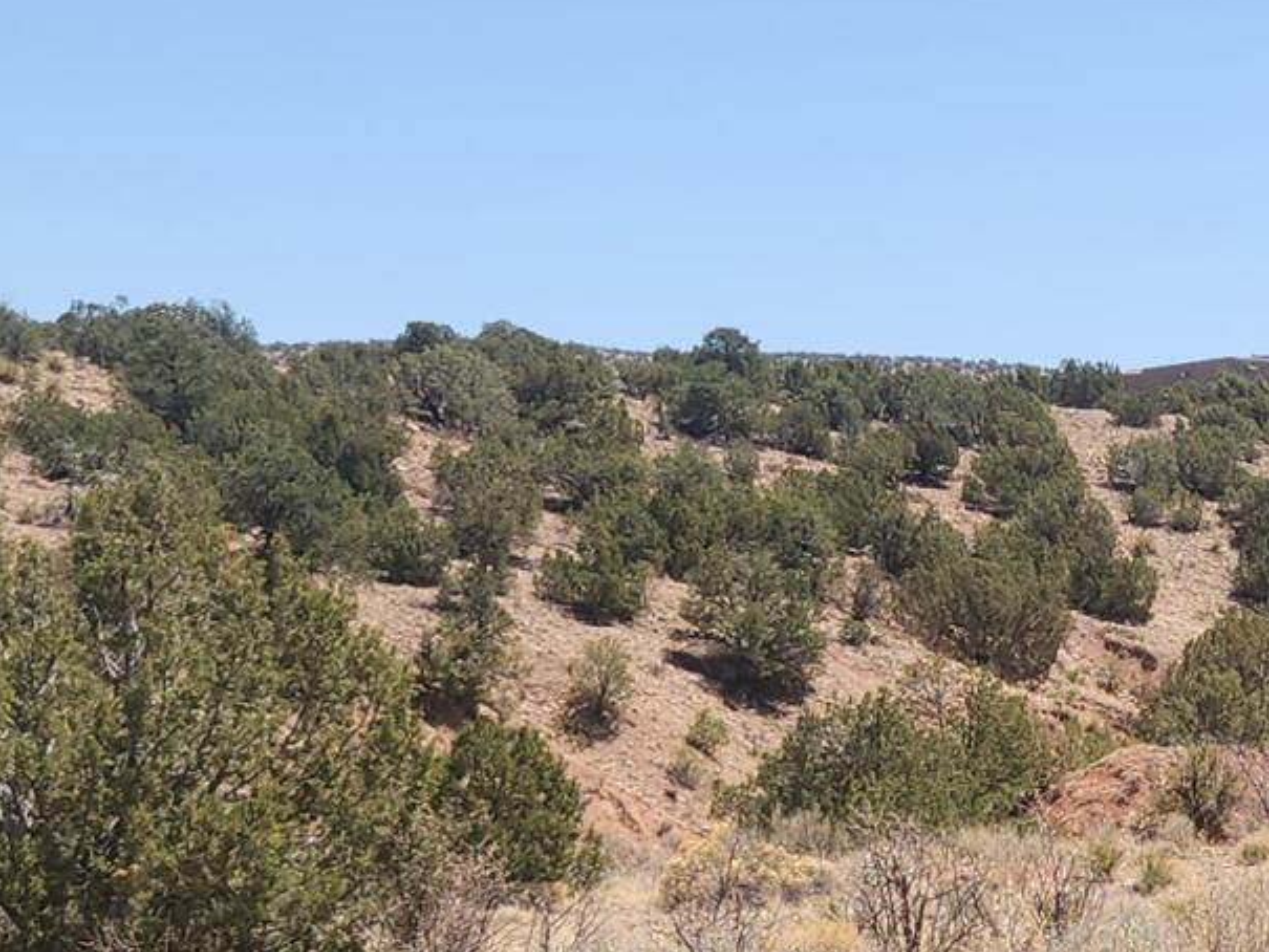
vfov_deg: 12.8
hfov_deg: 16.7
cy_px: 935
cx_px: 1431
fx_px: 4180
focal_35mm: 114
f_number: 1.8
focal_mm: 5.4
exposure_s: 1/1293
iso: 20
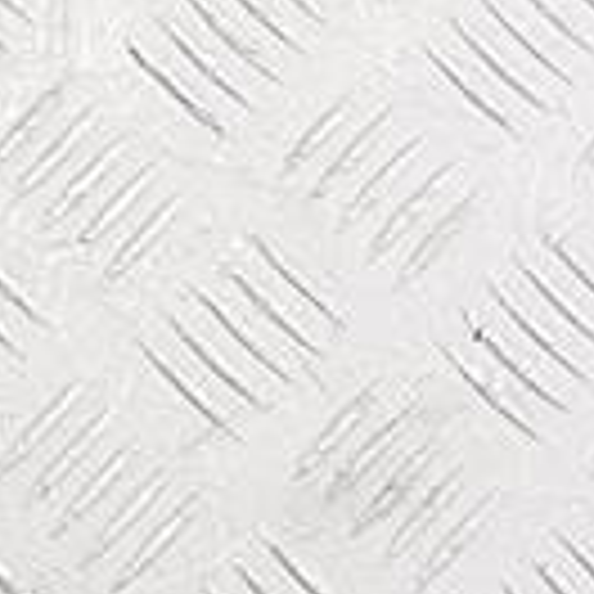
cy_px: -810
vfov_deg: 8.9
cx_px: -1192
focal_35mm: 178
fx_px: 3456
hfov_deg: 8.3
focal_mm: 4.2
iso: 64
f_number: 1.7
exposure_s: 1/100
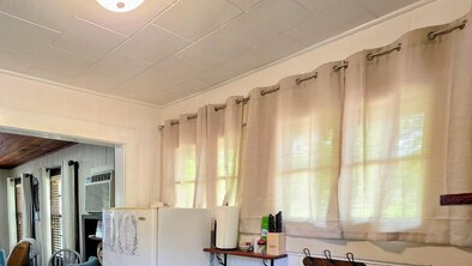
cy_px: 242
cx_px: 126
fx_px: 288
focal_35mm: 23
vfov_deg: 44.8
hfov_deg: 73.8
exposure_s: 1/120
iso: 250
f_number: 1.9
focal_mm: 2.2
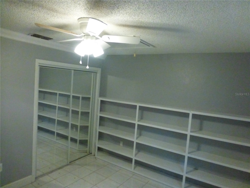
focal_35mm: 24
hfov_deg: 71.6
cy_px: 94
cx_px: 125
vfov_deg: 56.8
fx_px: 173
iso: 2000
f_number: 3.3
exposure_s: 1/60
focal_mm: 4.3
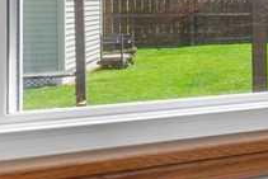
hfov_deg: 15.7
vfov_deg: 18.5
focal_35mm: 72
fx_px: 536
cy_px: 4
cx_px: 624
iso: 100
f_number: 9
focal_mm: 14
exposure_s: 1/60
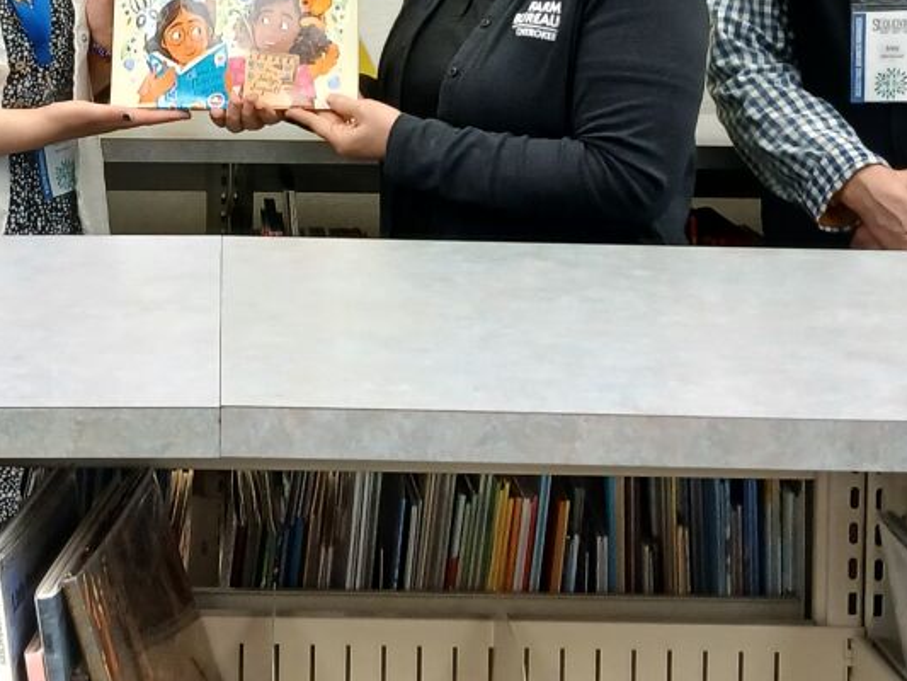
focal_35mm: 81
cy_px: -1
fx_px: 2123
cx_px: 233
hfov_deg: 23.9
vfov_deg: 17.8
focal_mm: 3.98
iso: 100
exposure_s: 1/60
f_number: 1.8
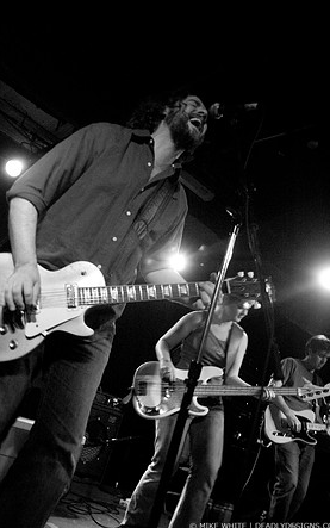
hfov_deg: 40.6
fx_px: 446
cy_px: 263
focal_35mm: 31
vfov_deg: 61.2
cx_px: 165
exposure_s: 1/30
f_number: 2.8
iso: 800
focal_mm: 20
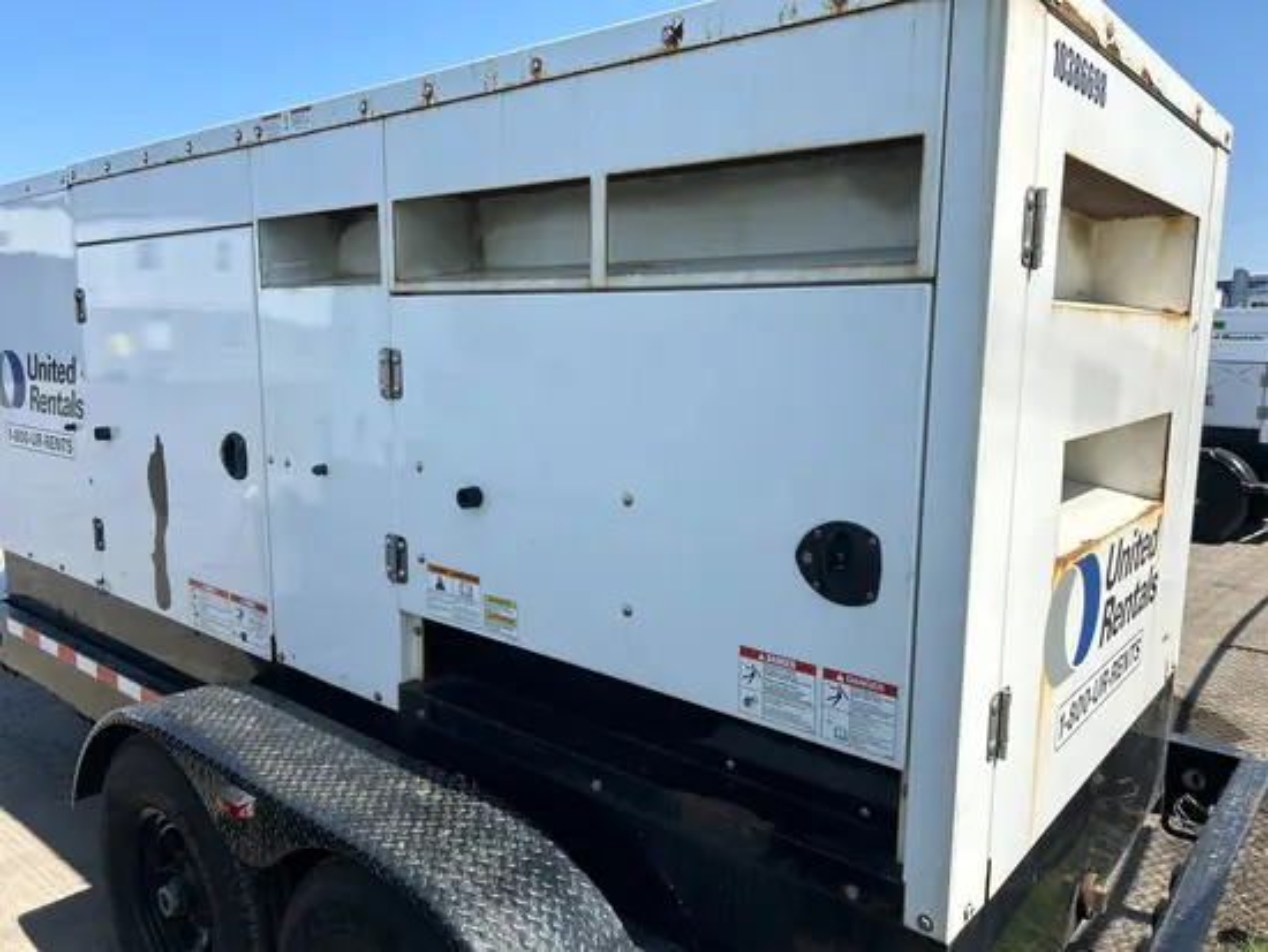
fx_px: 953
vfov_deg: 53.1
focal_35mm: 26
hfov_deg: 67.3
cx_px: 634
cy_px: 476
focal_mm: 5.7
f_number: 1.5
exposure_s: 1/3460
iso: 50
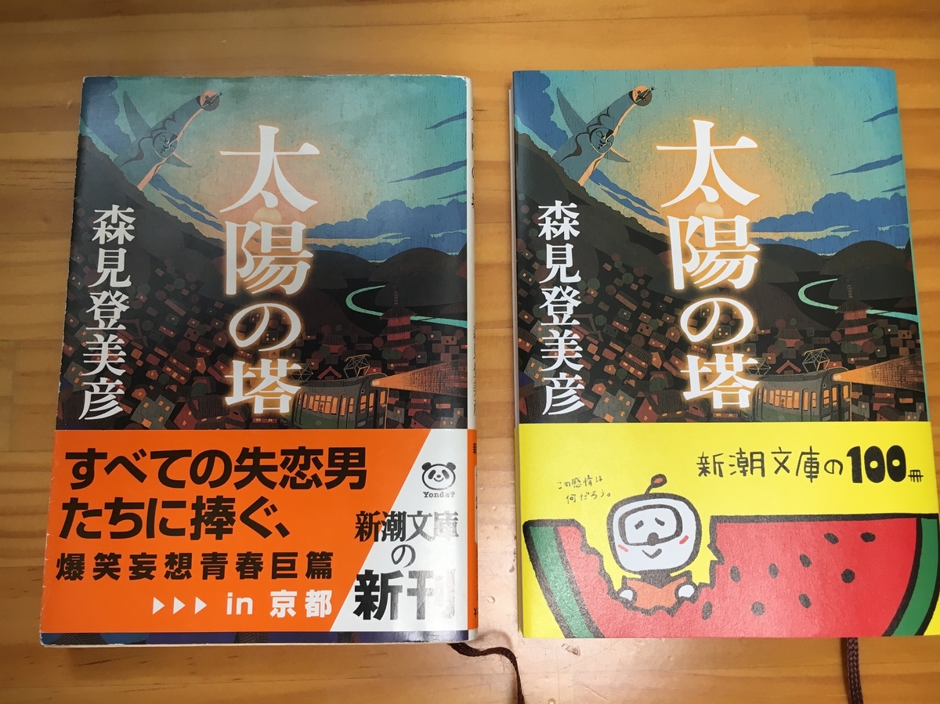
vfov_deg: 48.2
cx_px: 470
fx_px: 787
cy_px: 352
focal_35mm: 29
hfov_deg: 61.7
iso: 50
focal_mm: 4.15
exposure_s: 1/30
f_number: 2.2
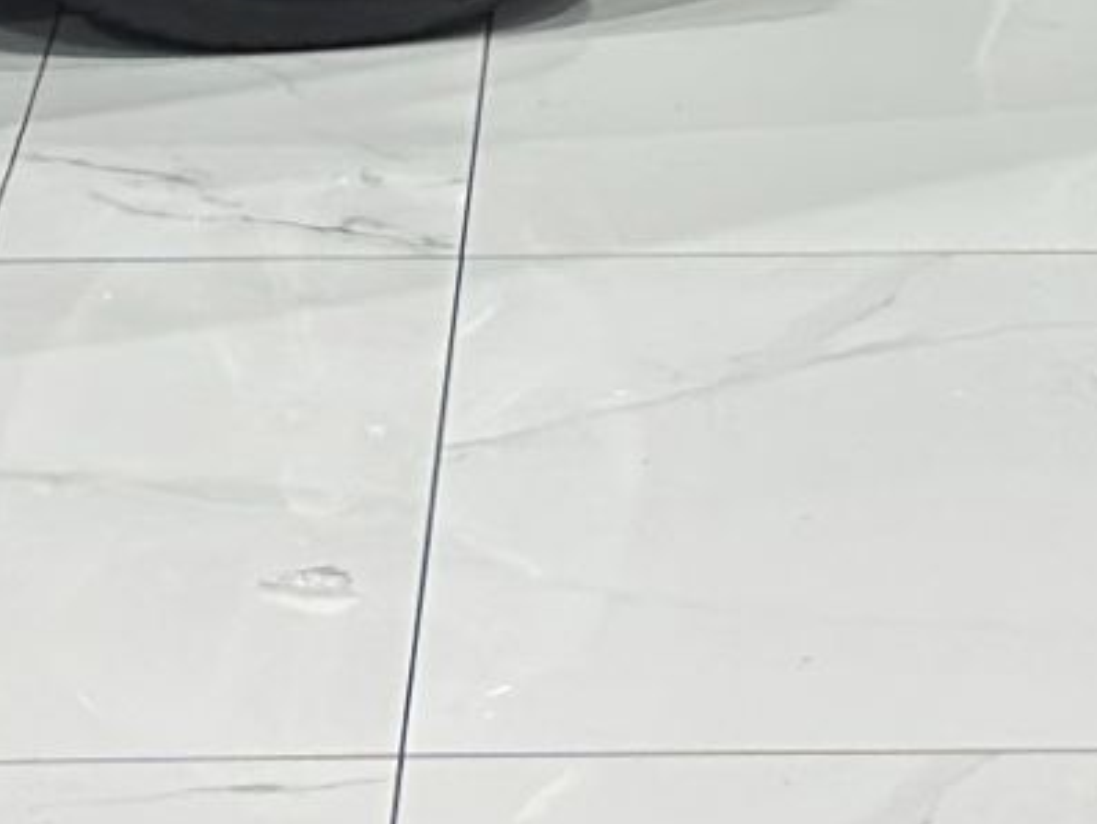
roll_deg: -0.2
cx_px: 851
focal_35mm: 232
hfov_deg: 8.5
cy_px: -1095
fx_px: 7354
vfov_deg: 6.2
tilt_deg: -7.5
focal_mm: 6.86
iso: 200
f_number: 1.78
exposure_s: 1/120
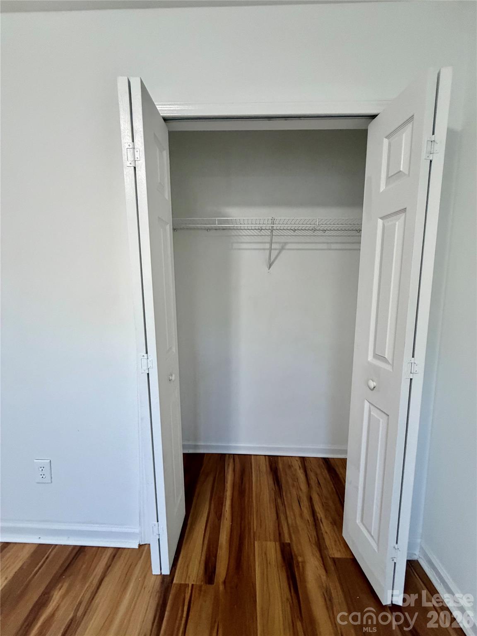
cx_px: 238
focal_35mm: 14
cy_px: 318
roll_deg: -0.1
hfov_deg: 85.7
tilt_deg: -6.2
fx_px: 257
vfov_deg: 102.1
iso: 320
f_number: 2.2
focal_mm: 2.22
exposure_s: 1/60
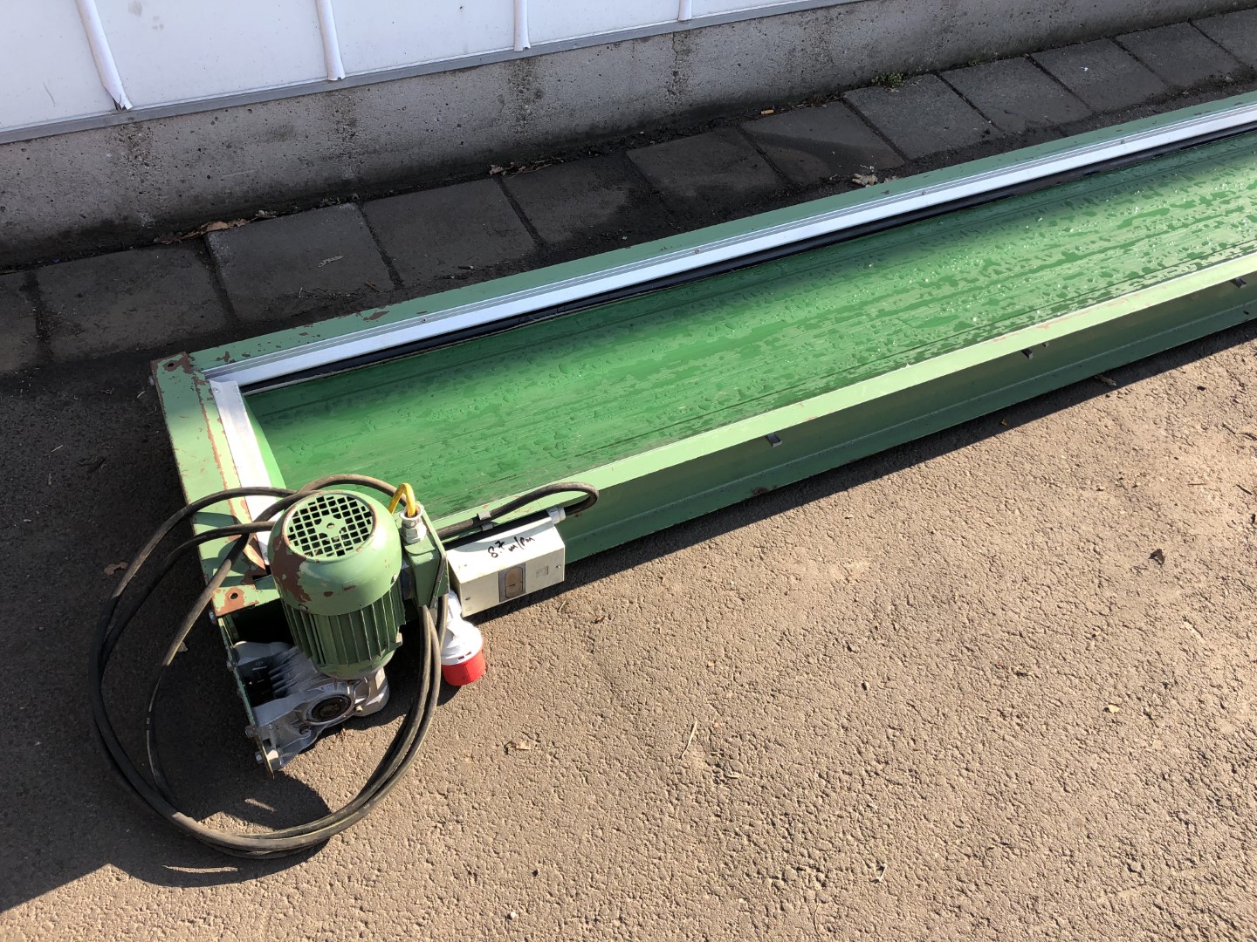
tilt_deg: -47.9
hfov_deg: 63.4
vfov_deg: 49.7
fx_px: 1017
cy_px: 471
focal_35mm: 28
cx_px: 628
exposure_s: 1/448
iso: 20
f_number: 1.8
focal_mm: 4
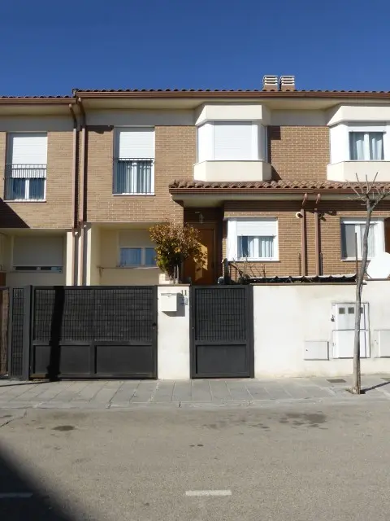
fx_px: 466
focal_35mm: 31
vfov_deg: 58.4
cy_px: 260
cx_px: 195
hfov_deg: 45.4
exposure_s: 1/1300
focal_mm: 5.4
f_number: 3.6
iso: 100
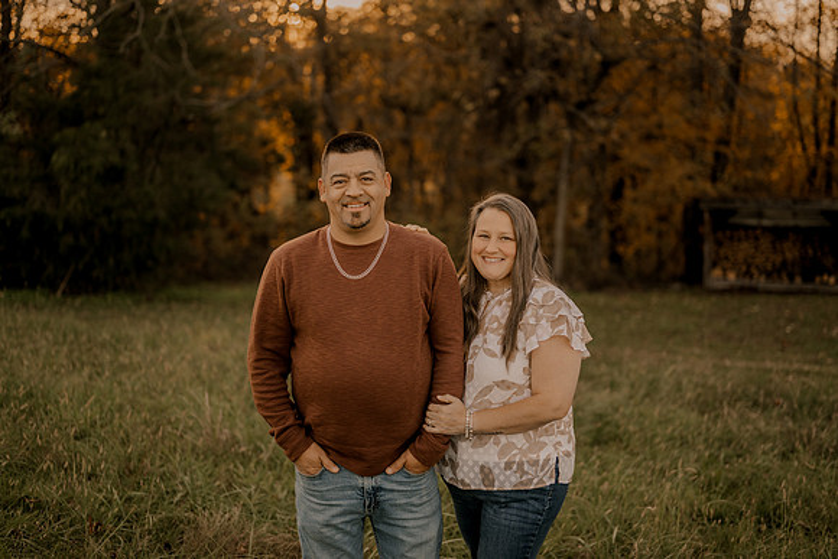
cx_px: 419
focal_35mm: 51
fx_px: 1190
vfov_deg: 26.4
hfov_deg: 38.8
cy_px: 280
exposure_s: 1/500
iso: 250
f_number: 1.8
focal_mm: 50
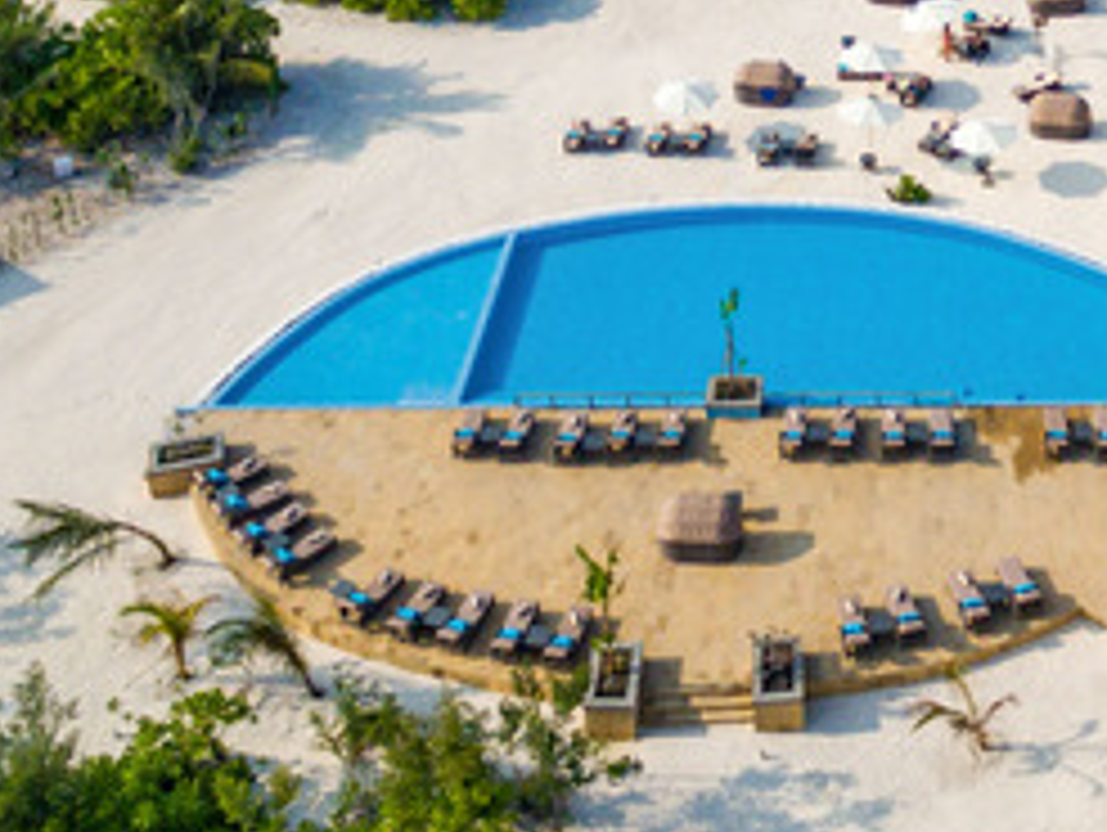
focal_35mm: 65
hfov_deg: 28.9
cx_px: 932
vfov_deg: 20.1
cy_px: -342
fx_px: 2081
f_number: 2.8
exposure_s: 1/1900
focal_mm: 3.61
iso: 100
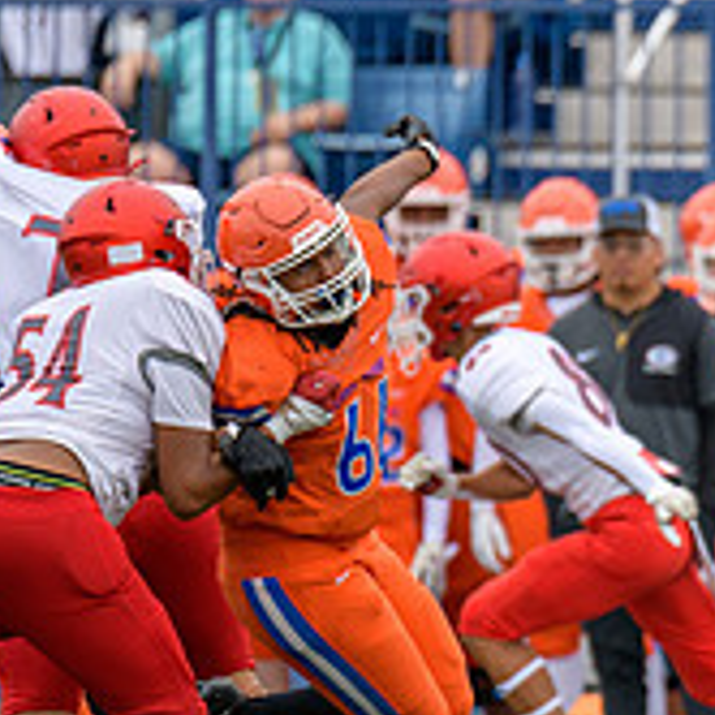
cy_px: 558
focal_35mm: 892
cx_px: 1193
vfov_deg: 2.0
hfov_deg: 2.0
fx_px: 20845
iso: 450
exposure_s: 1/800
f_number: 3.5
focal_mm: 300
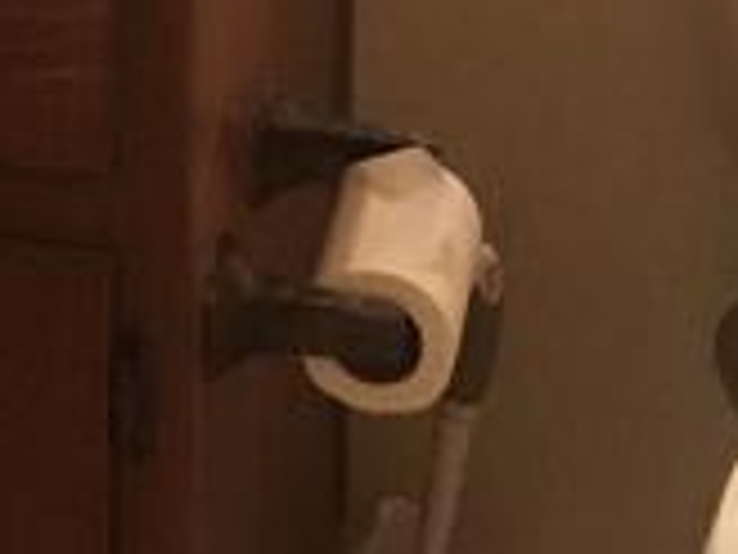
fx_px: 3859
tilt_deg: -16.1
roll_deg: +2.5
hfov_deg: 10.4
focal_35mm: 181
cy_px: -734
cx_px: -540
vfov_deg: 7.7
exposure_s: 1/15
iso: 100
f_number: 2.2
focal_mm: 4.15
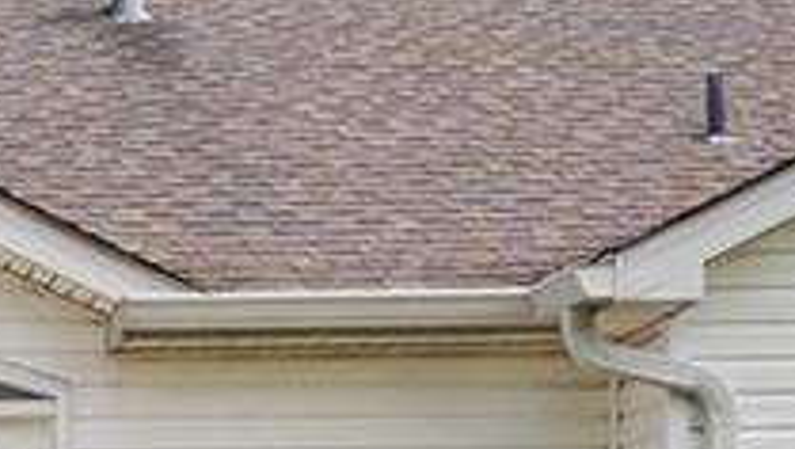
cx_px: -396
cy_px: 772
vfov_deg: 8.2
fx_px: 3038
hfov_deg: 14.0
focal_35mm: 144
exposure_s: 1/1250
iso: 400
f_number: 6.3
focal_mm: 9
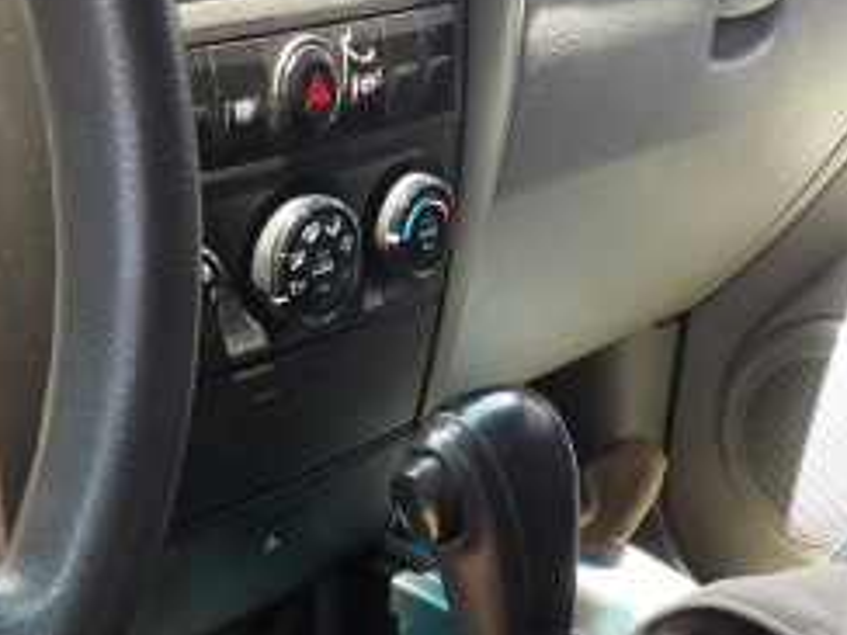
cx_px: 246
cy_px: 777
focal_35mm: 63
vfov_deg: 21.5
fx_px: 1542
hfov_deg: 30.4
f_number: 3.2
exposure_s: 1/42
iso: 100
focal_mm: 4.3
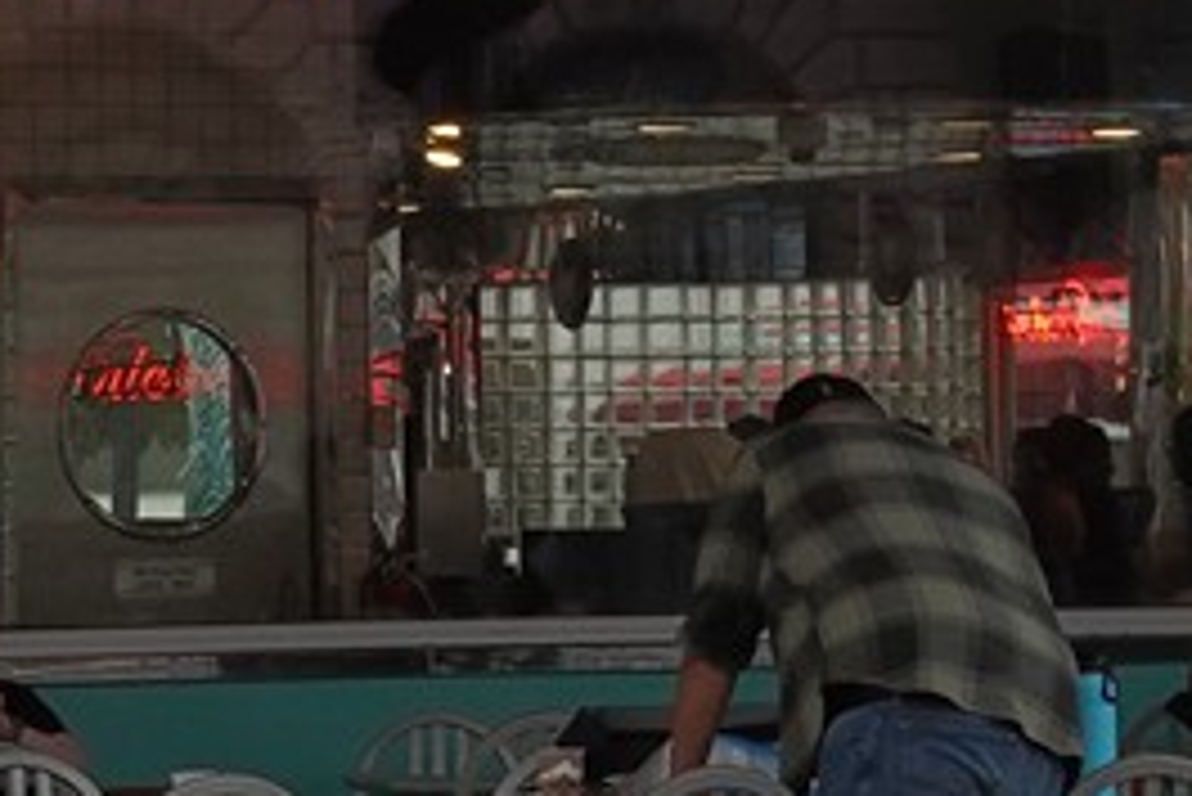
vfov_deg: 4.9
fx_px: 9243
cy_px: -589
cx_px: 1237
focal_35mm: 279
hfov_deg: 7.3
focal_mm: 37
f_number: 13
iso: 800
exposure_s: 1/100
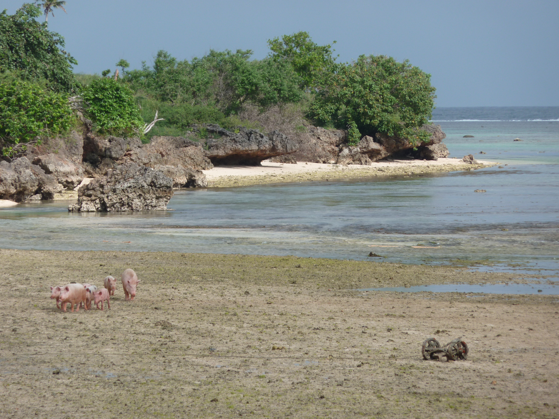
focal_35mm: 300
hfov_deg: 6.6
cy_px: 210
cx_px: 280
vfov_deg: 5.0
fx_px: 4845
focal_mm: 49.2
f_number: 5.6
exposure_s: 1/400
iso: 80
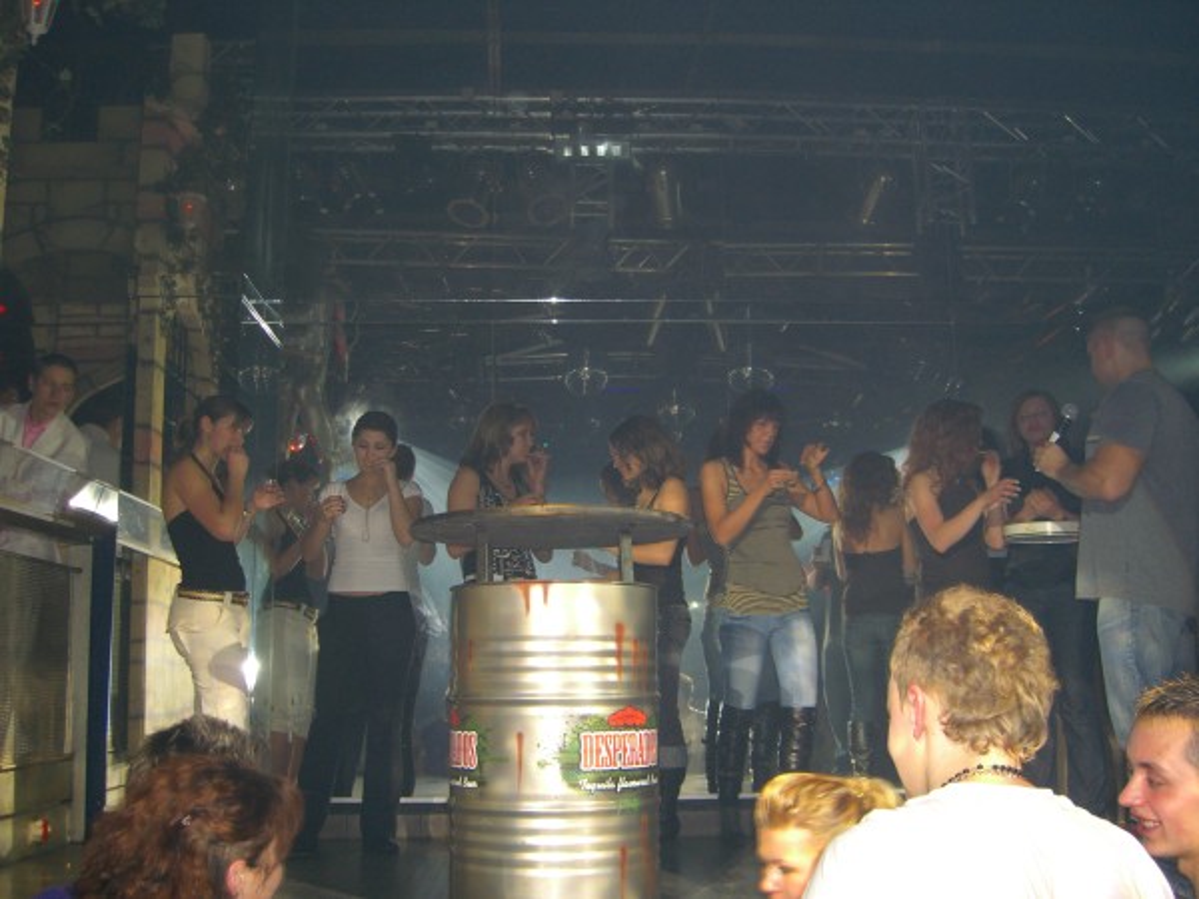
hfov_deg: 49.0
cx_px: 600
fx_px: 1316
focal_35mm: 38
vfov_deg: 37.7
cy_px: 450
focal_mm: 7.9
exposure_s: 1/60
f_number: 2.8
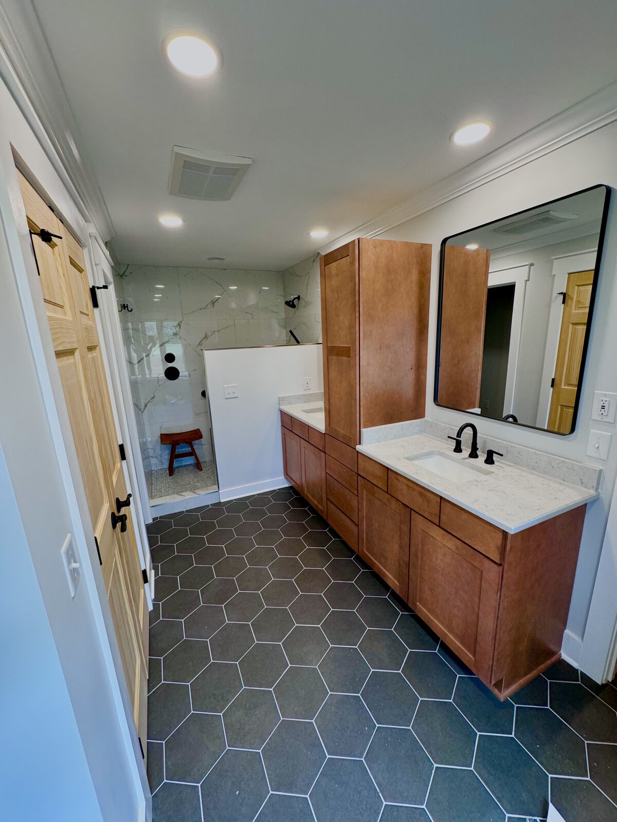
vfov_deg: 102.1
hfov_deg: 85.7
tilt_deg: -14.5
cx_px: 308
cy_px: 411
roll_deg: +2.3
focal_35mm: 14
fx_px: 333
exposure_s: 1/120
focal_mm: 2.22
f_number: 2.2
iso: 250
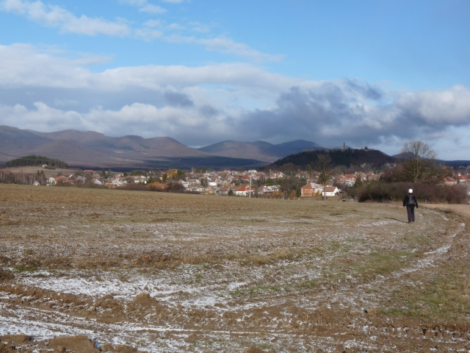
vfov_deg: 30.3
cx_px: 235
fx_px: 652
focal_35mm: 48
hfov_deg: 39.7
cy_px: 176
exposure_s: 1/500
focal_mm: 8.5
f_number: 5.6
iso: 100
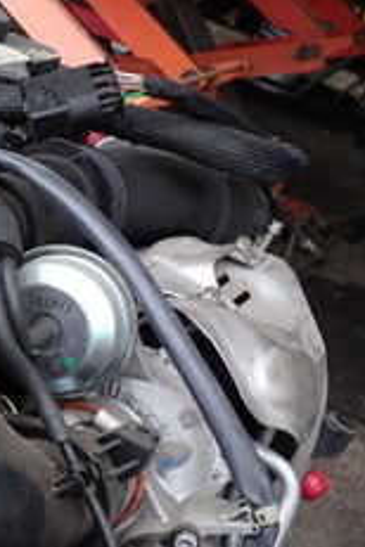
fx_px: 1232
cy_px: 455
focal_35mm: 81
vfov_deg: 24.6
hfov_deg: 14.6
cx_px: -306
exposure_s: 1/125
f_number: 3.2
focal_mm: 5.4
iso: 100
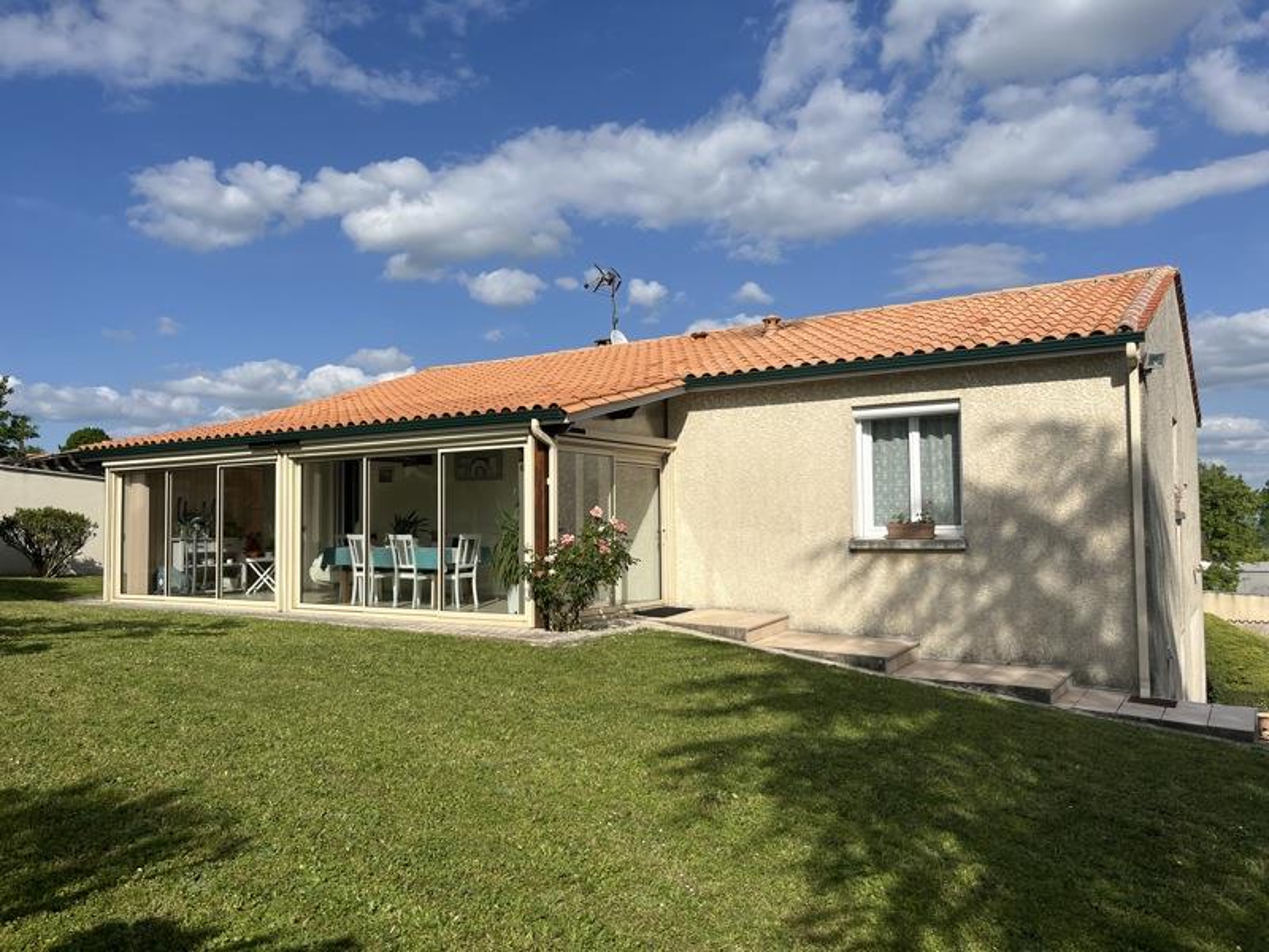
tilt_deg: +3.4
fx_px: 953
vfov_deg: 53.1
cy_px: 476
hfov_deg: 67.3
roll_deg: +1.0
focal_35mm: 26
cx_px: 634
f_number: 1.6
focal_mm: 5.1
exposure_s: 1/6173
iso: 50
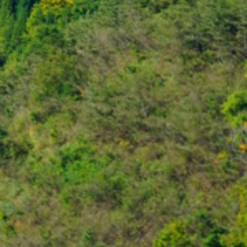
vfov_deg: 1.9
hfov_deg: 1.9
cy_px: -77
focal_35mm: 906
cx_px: -93
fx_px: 7314
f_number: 6.3
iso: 200
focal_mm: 240
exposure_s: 1/250
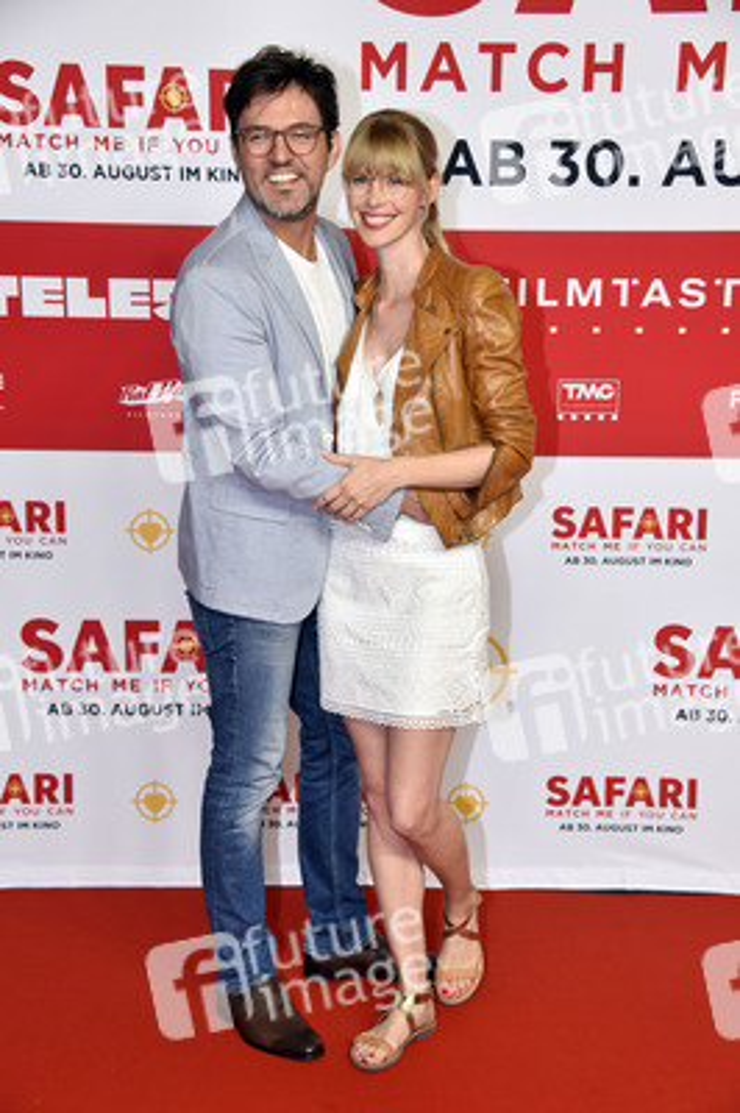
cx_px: 370
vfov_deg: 35.7
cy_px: 556
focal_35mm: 56
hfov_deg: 24.2
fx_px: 1730
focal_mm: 56
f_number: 5
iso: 500
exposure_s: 1/125
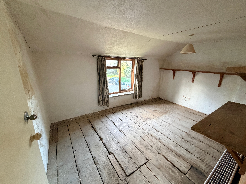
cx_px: 123
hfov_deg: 102.1
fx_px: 99
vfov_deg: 85.7
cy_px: 92
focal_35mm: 14
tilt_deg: -16.3
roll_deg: -1.8
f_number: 2.2
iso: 500
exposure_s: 1/60
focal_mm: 2.22
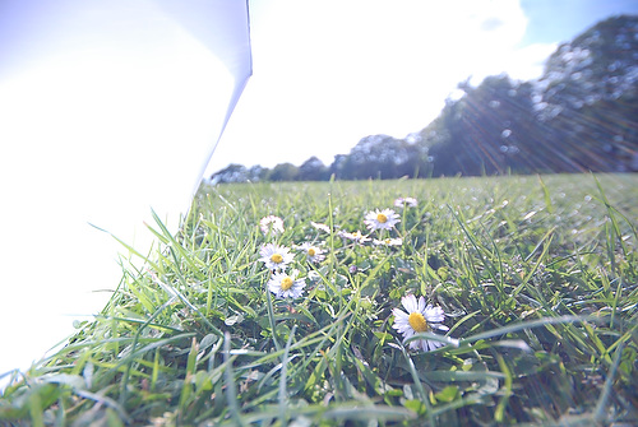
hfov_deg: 100.3
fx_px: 266
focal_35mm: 15
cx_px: 319
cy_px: 214
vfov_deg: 77.5
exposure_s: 1/400
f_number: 4
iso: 100
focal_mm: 10
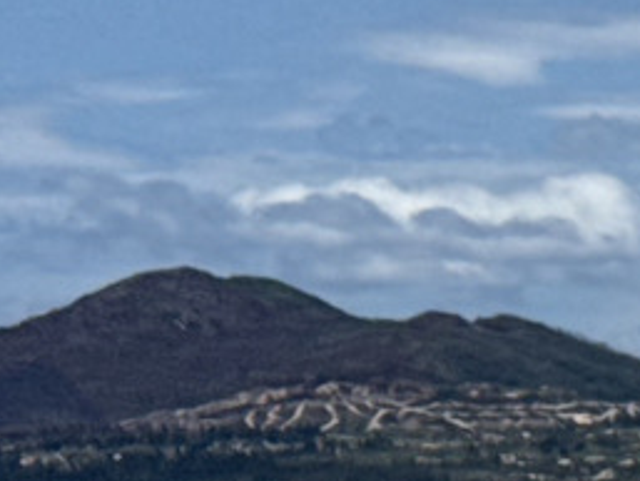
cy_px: 334
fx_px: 6899
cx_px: 1733
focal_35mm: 373
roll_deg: -0.1
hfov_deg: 5.1
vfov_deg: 4.0
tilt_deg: +1.7
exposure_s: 1/11364
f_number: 1.78
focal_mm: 6.76
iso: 64
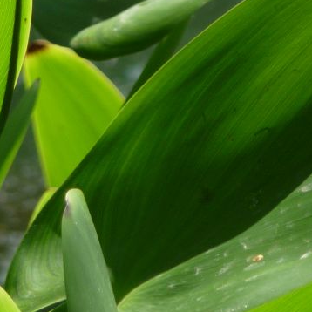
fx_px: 9392
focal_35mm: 921
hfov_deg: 1.9
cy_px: -115
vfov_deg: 1.9
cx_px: 31
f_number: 4.9
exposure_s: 1/320
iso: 100
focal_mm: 47
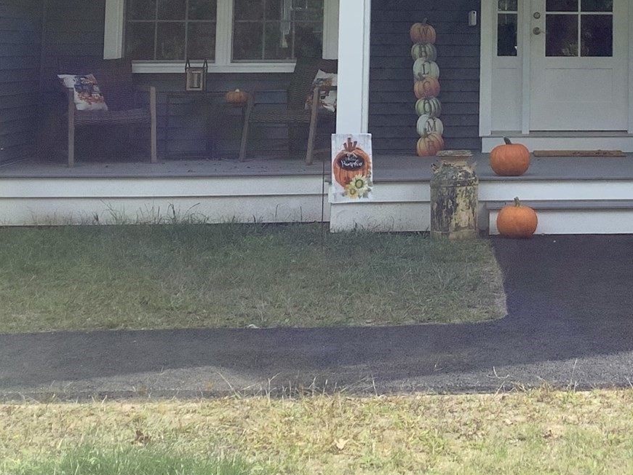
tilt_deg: +5.7
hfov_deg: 25.6
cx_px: 605
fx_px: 1335
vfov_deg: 19.2
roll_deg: -0.6
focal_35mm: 73
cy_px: -71
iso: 25
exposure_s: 1/388
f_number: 2.4
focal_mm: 3.3
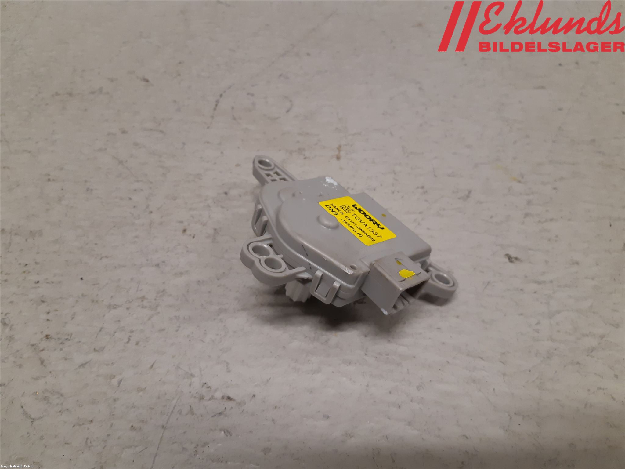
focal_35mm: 26
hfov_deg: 67.3
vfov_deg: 53.1
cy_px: 234
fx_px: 469
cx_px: 312
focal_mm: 3.93
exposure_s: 1/50
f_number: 1.7
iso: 125
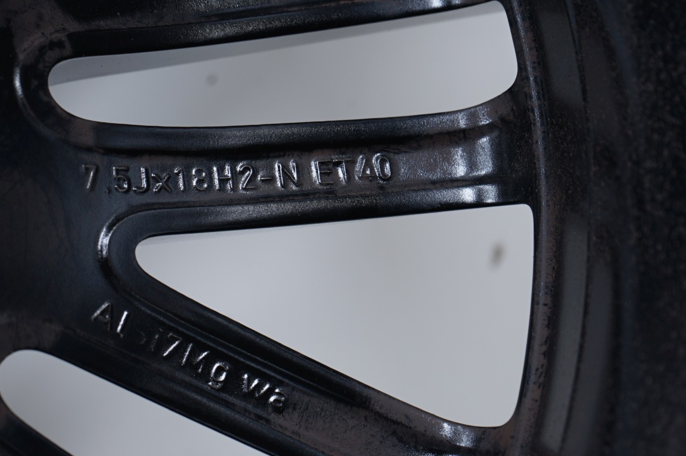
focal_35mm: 79
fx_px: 1504
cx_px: 285
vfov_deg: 17.2
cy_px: 251
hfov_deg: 25.7
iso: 250
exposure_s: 1/100
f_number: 7.1
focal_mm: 57
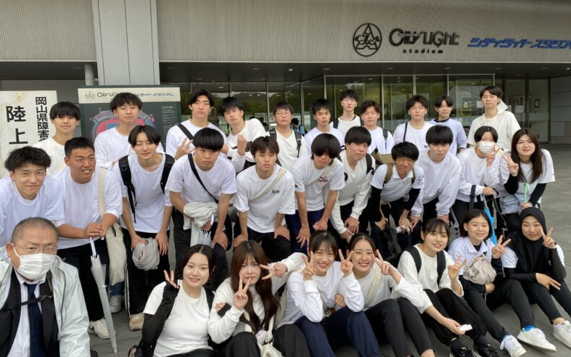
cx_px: 289
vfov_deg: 44.5
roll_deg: +2.7
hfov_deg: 66.5
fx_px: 436
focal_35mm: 28
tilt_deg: -5.4
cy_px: 157
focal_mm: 4.25
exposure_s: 1/248
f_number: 1.8
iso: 32
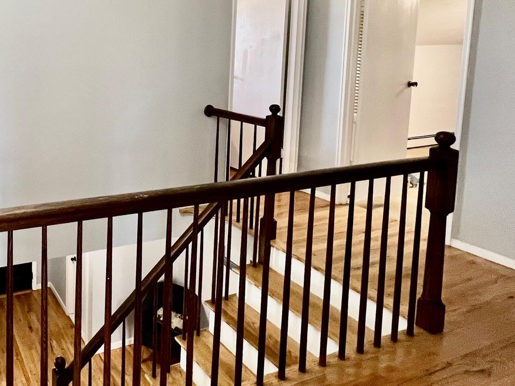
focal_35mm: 26
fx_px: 387
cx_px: 51
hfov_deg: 57.7
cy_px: 83
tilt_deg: -2.6
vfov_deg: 50.2
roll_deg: +0.5
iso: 250
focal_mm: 1.57
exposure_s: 1/60
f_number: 1.8
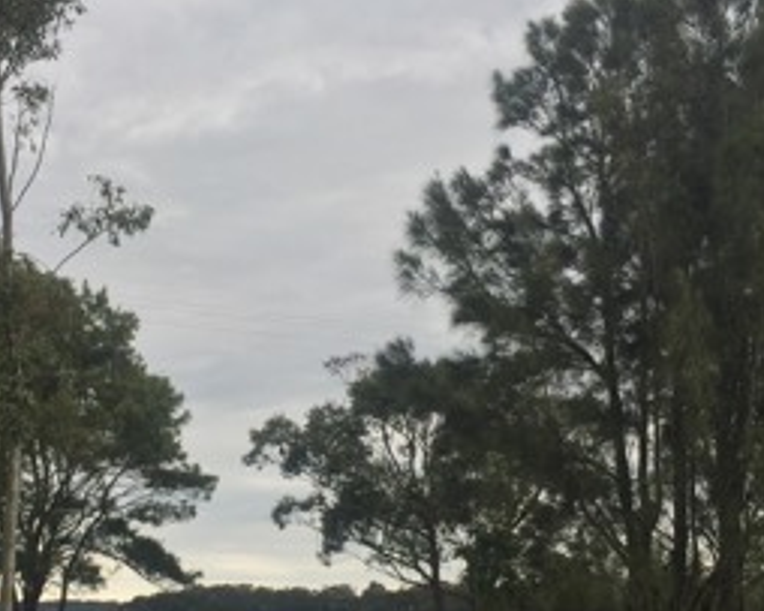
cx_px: 259
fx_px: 1311
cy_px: 436
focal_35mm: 58
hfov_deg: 32.2
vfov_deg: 26.0
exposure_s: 1/527
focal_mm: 4.15
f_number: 2.2
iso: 32
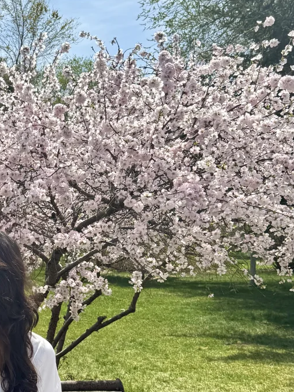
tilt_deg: -8.4
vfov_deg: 34.9
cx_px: 9
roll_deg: -2.4
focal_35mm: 51
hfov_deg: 27.1
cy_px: 368
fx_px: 578
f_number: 1.78
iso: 80
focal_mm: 6.76
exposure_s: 1/4049
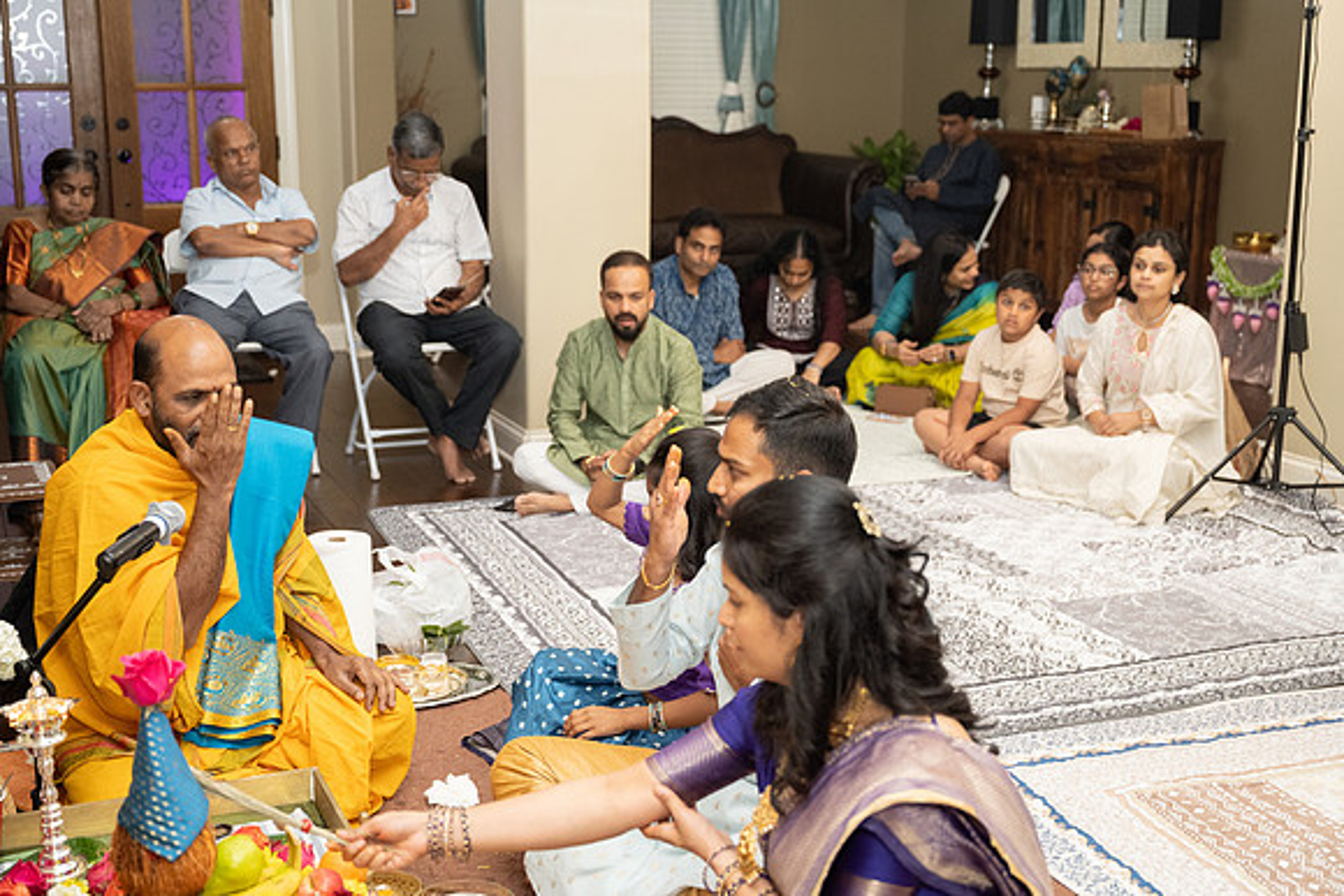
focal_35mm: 44
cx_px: 672
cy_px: 448
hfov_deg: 44.1
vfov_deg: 30.2
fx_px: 1659
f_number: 3.2
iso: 1000
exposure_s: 1/160
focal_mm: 43
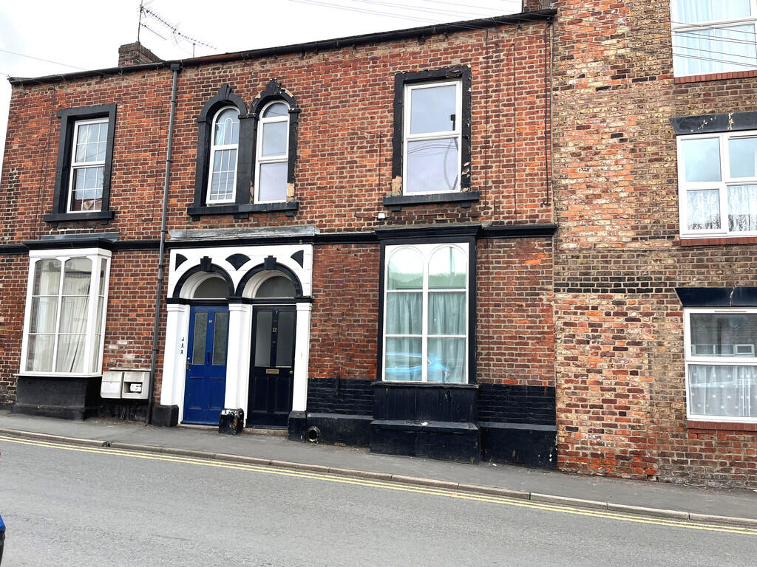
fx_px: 569
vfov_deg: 53.1
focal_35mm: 26
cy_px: 284
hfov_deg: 67.3
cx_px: 378
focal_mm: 5.1
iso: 50
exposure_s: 1/816
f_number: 1.6
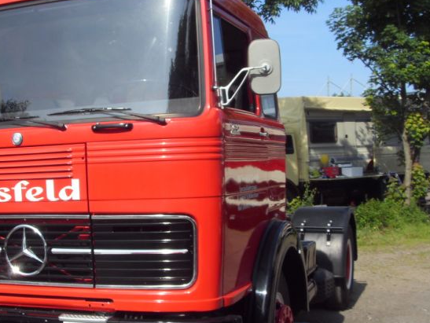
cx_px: 134
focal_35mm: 57
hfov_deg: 33.4
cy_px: 200
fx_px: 709
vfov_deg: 25.6
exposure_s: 1/250
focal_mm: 6.6
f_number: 6.2
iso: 80
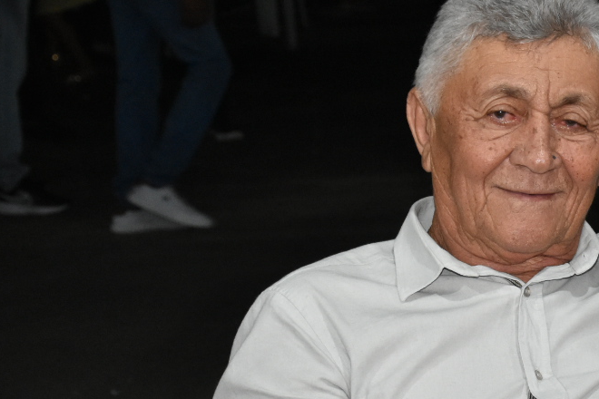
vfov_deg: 9.7
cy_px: 388
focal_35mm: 140
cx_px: 680
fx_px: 2329
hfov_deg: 14.3
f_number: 5.6
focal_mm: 38
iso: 2500
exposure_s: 1/100
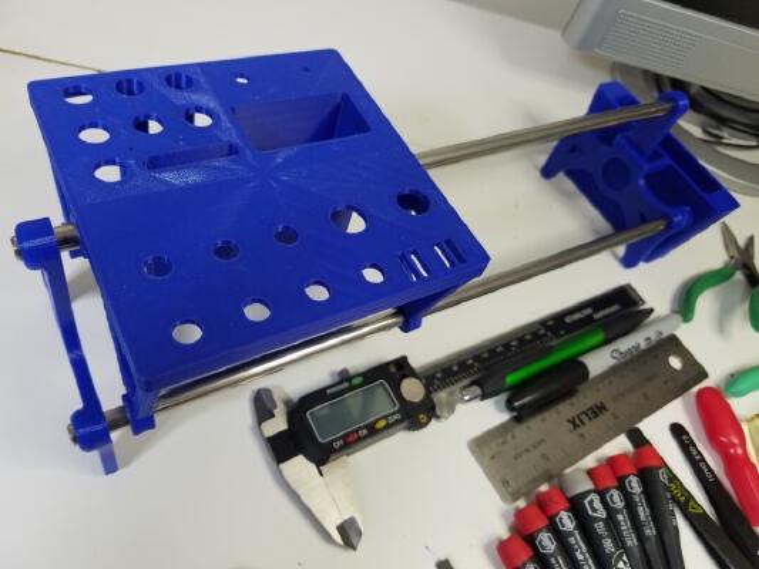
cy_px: 284
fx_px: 570
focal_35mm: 26
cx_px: 380
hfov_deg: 67.3
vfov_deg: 53.1
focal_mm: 4.2
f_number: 1.7
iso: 80
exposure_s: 1/60
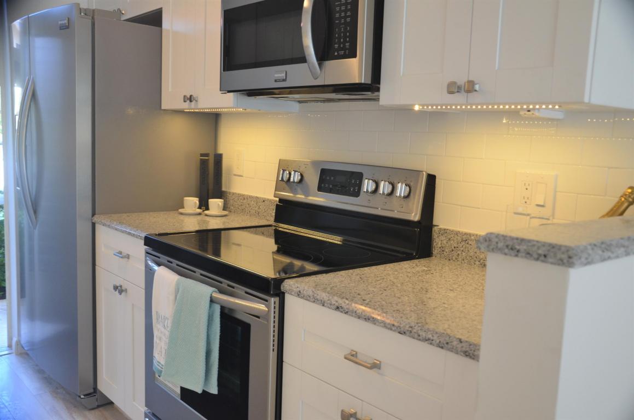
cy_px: 210
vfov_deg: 39.8
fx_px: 580
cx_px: 317
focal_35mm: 33
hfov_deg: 57.3
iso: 720
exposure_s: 1/60
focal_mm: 22
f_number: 4
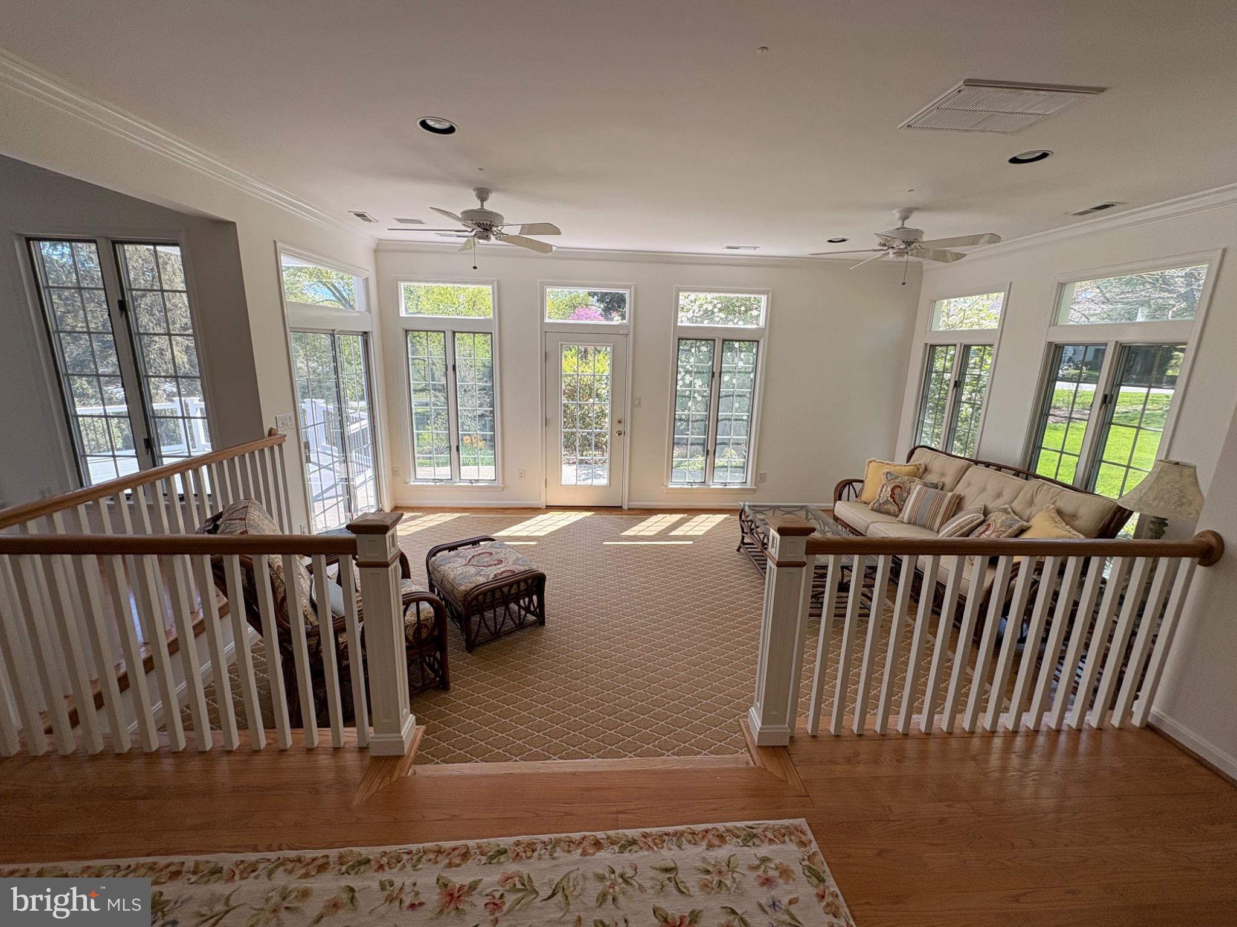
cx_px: 618
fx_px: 500
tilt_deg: -12.3
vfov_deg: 85.7
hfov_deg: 102.1
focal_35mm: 14
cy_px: 464
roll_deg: -1.2
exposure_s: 1/273
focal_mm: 2.22
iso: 50
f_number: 2.2
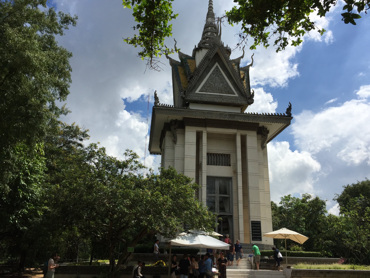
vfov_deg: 46.8
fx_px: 321
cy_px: 142
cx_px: 188
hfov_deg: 60.0
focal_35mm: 30
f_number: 2.2
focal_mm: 4.15
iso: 32
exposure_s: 1/4405
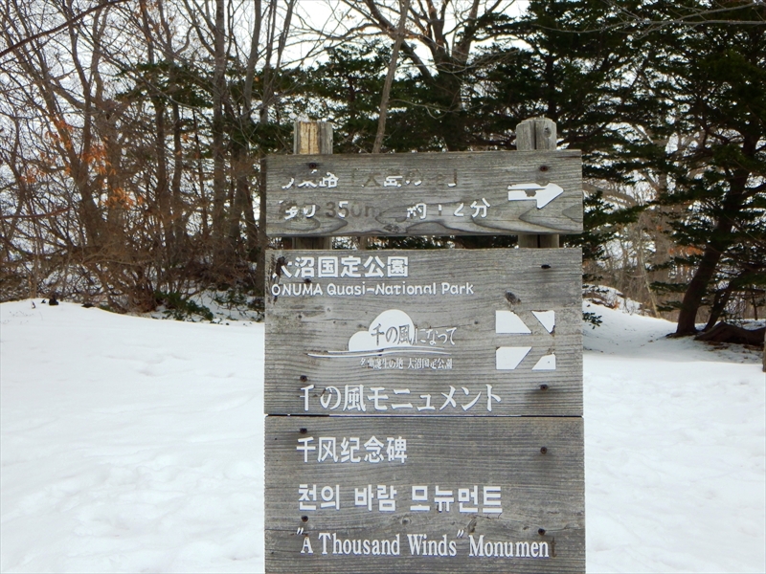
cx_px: 383
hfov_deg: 45.8
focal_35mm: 41
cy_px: 287
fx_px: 907
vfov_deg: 35.1
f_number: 5.3
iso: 125
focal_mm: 9.1
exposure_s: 1/320
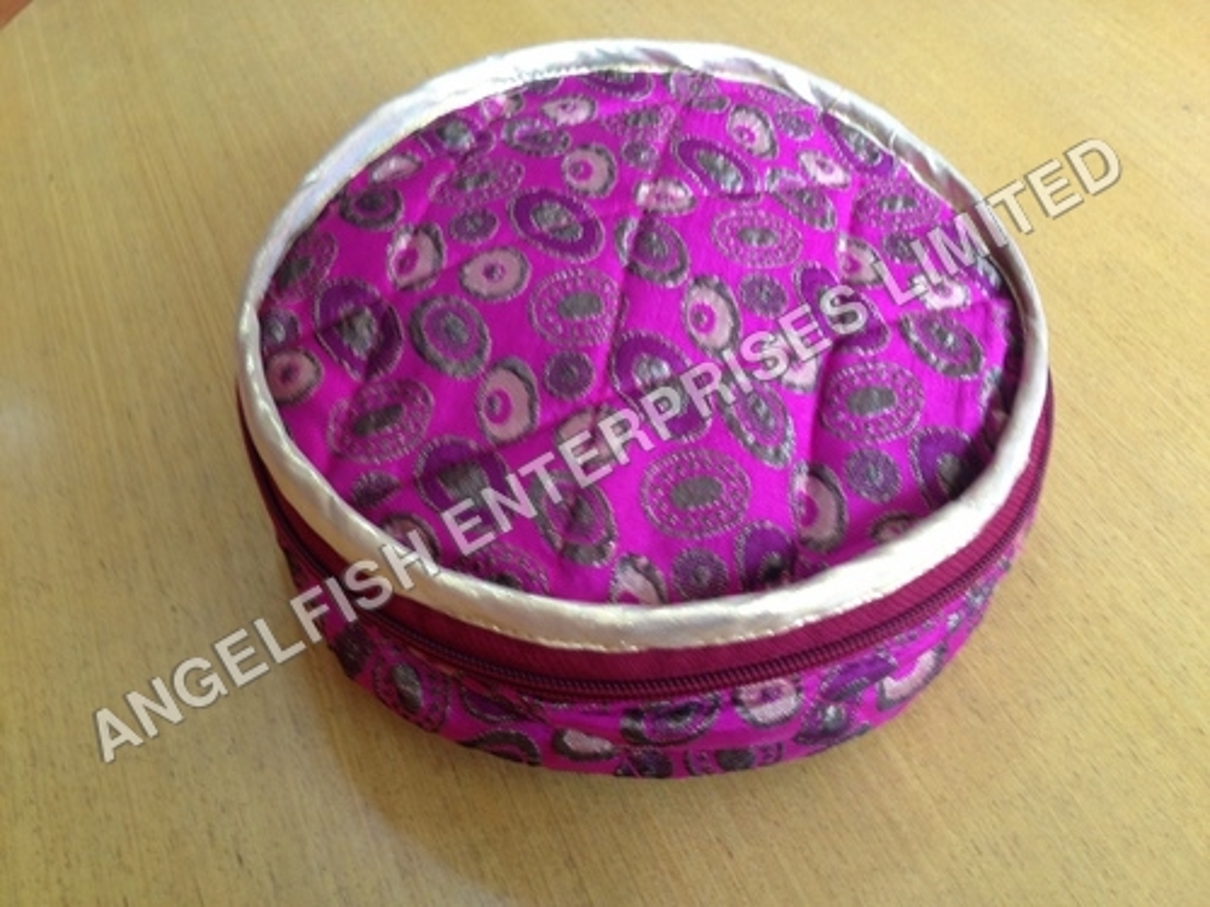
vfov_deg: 40.7
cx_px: 605
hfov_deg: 52.6
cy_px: 454
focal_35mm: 35
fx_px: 1223
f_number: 2.4
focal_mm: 4.28
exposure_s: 1/20
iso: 50
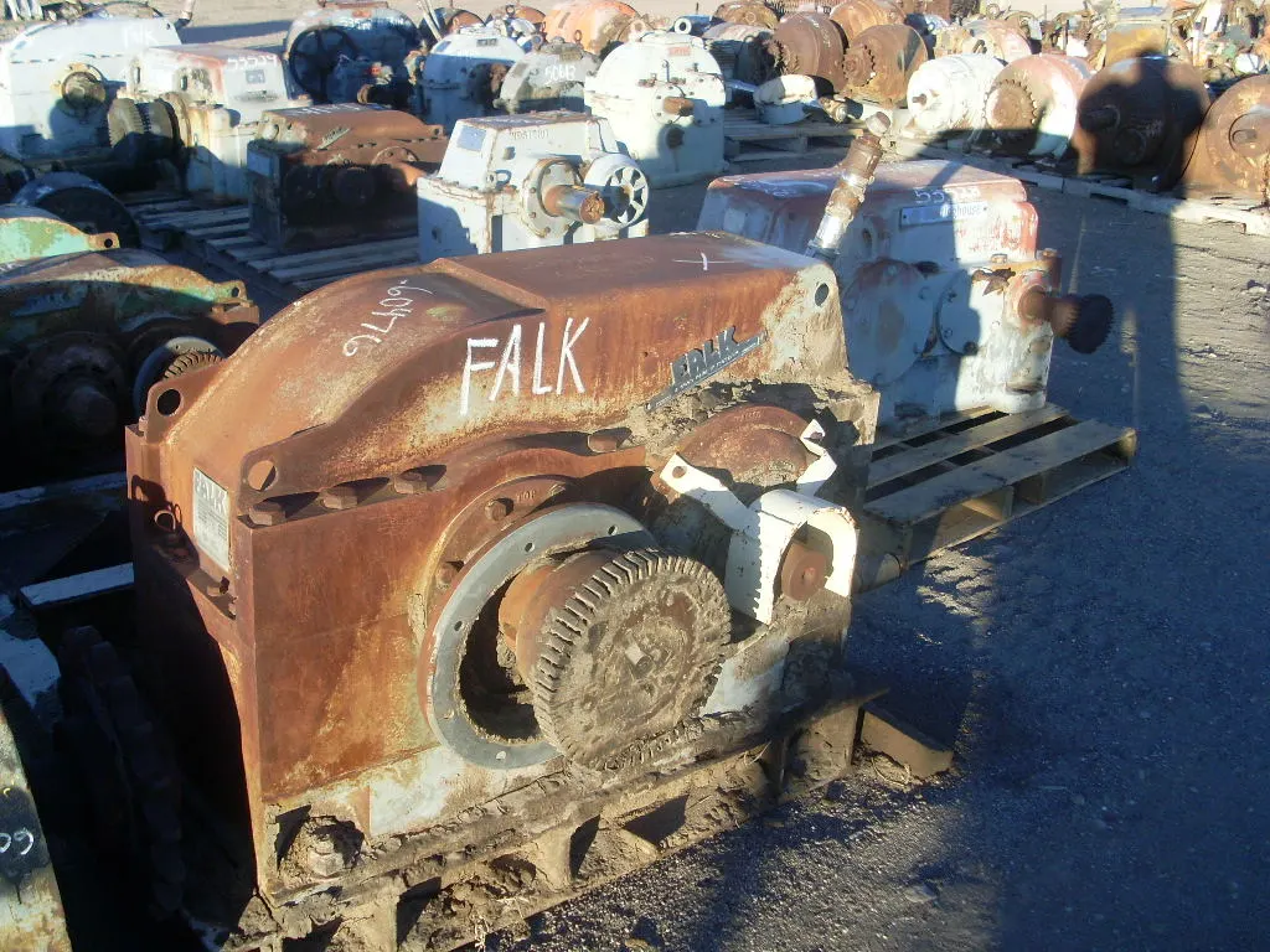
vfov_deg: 37.7
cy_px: 476
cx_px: 635
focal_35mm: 38
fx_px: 1394
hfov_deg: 49.0
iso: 80
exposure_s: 1/90
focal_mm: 6.3
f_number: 7.7
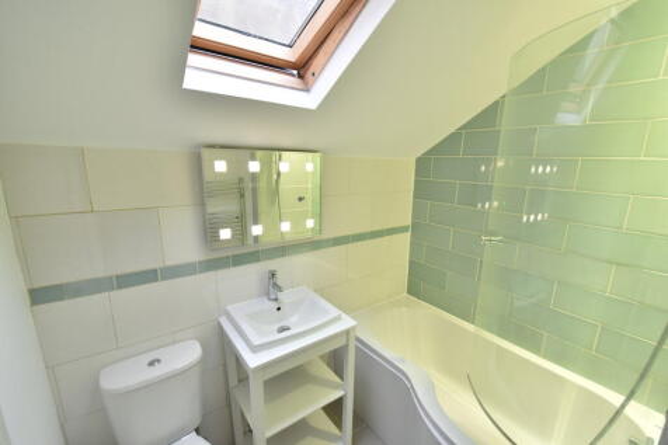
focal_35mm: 15
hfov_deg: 100.4
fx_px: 278
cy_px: 222
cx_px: 334
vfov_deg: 77.3
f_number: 3.5
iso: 500
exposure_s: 1/40
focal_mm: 10
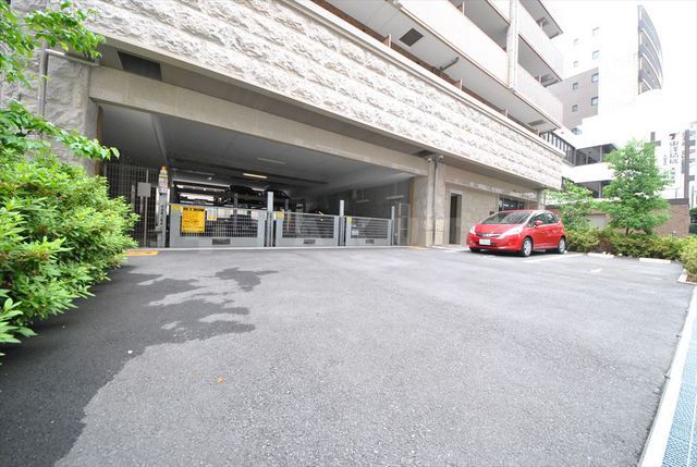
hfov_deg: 112.5
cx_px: 348
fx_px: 233
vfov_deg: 90.2
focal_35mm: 12
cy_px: 234
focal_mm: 8
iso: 800
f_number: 6.3
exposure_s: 1/160
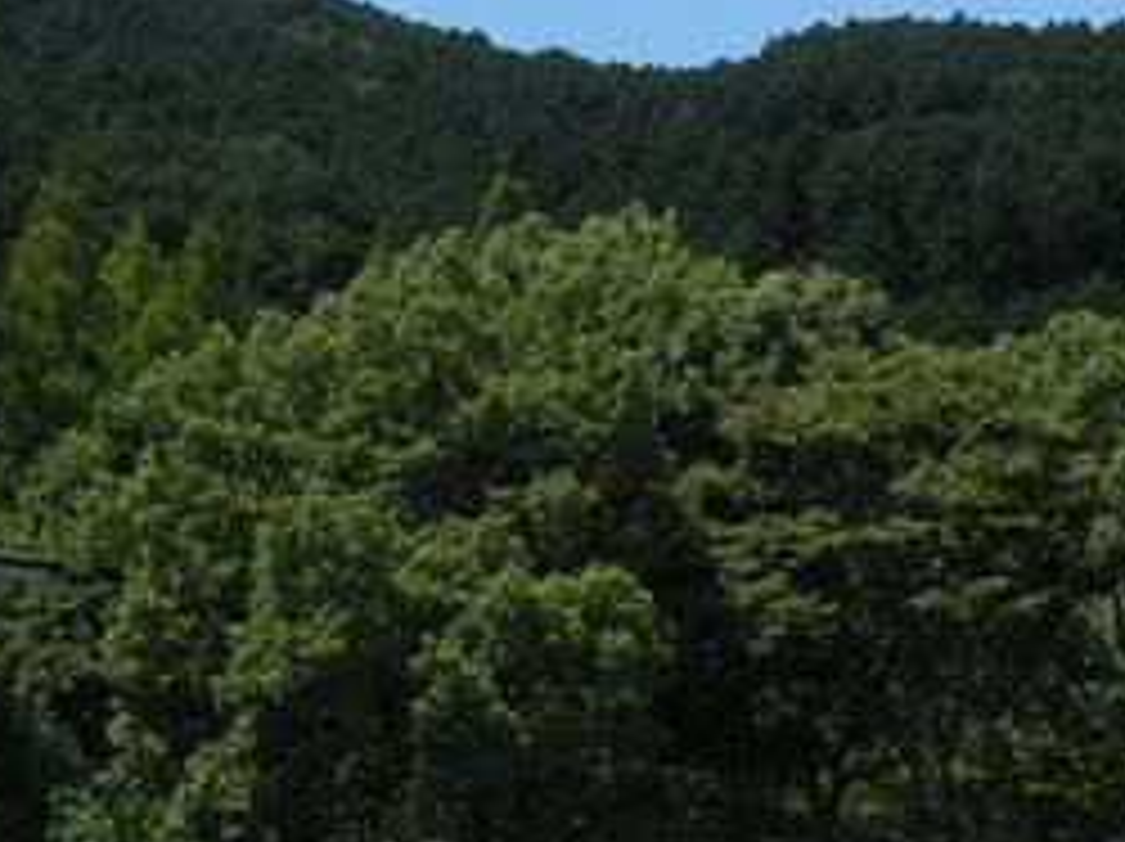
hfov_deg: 22.2
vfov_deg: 16.5
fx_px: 2857
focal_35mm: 88
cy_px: 790
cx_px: 398
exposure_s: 1/300
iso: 64
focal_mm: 4.7
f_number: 6.3
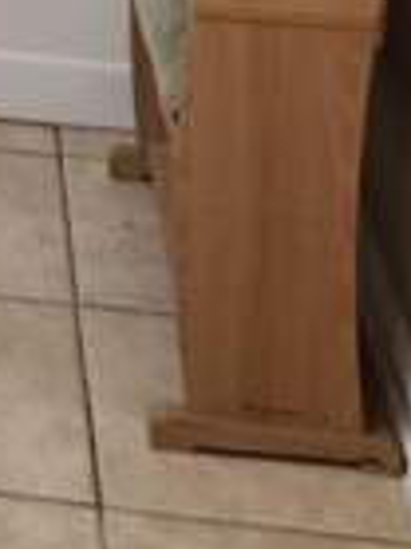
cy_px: -506
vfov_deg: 15.4
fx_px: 1681
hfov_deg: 12.5
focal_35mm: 106
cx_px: -371
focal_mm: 5.4
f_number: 1.8
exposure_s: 1/120
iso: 320
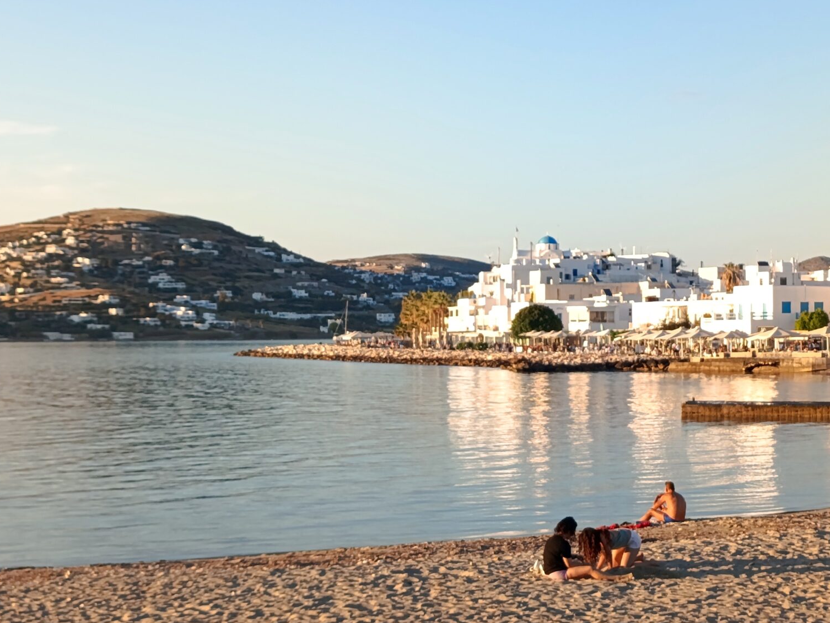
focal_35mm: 85
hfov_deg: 22.9
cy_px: 290
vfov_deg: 17.4
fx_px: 2039
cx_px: 565
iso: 50
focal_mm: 4.71
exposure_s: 1/231
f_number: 1.7
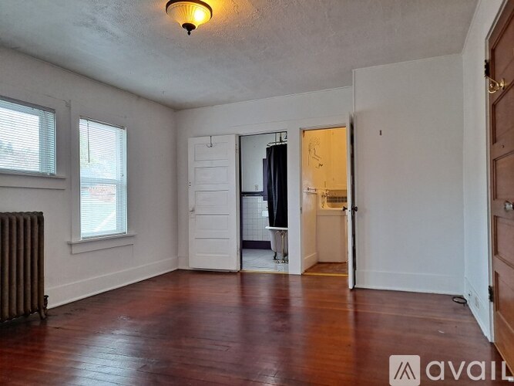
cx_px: 257
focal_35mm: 25
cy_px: 193
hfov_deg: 69.4
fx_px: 371
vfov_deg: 54.9
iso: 80
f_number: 2
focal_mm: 4.6
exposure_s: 1/60
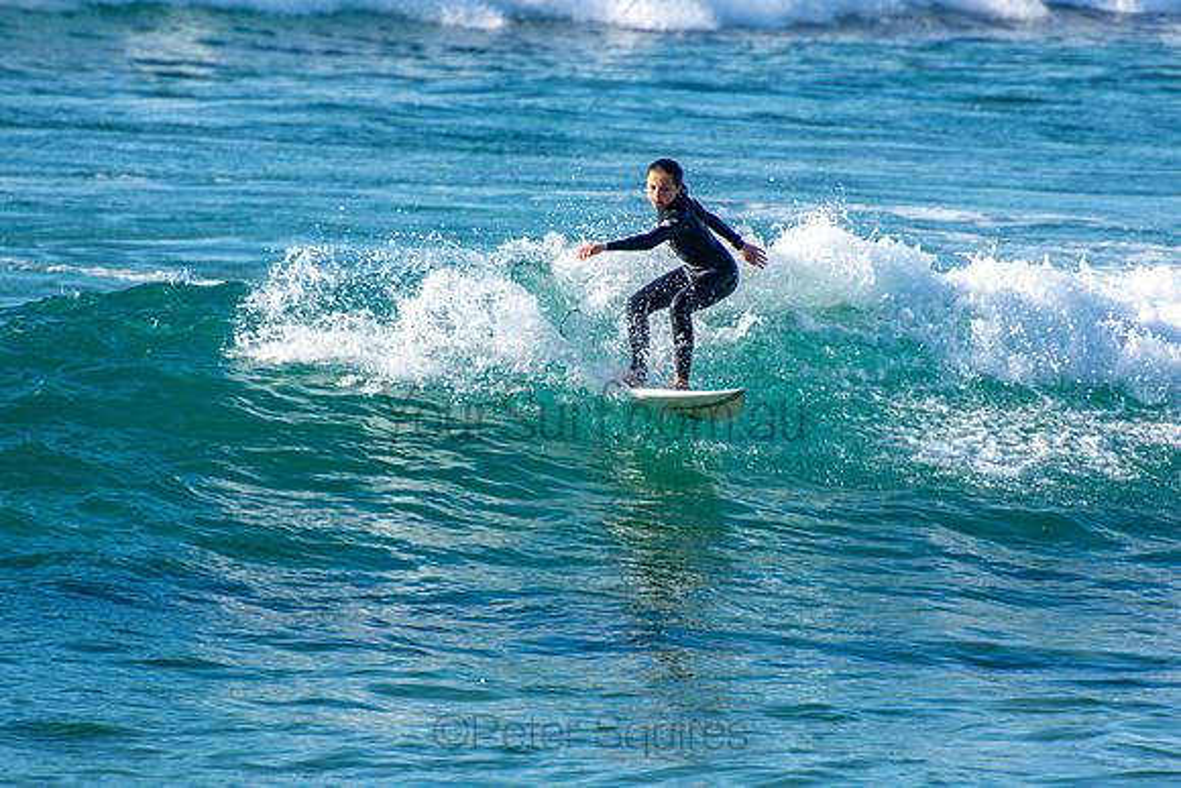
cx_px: 590
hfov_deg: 3.4
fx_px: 19687
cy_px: 394
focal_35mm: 600
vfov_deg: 2.3
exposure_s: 1/400
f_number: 5.6
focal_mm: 400
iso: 110
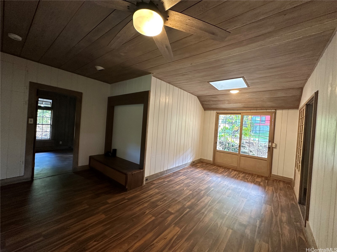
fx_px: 136
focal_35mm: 14
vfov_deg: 85.7
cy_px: 126
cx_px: 168
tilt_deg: -0.5
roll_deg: -3.9
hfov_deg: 102.1
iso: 320
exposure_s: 1/60
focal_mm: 2.22
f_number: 2.2
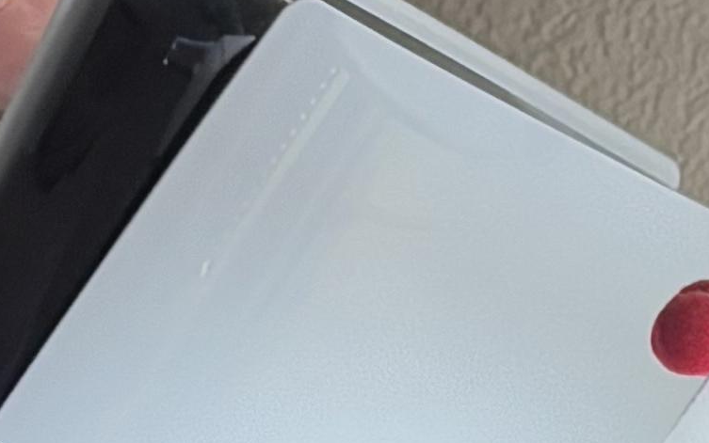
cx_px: 144
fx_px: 4039
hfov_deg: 10.0
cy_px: 1591
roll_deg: -35.2
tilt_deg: -22.7
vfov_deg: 5.6
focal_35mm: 209
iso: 320
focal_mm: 5.96
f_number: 1.6
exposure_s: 1/60
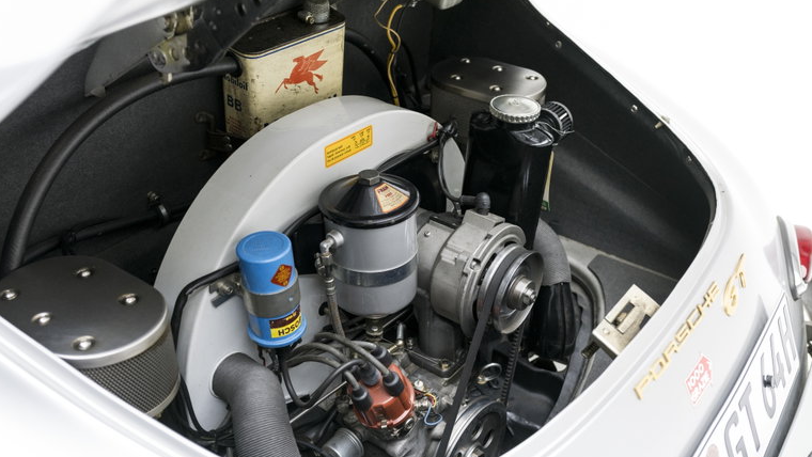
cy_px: 268
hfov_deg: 54.0
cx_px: 403
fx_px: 797
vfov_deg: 32.0
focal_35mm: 37
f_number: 4
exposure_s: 1/40
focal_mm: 35
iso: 800
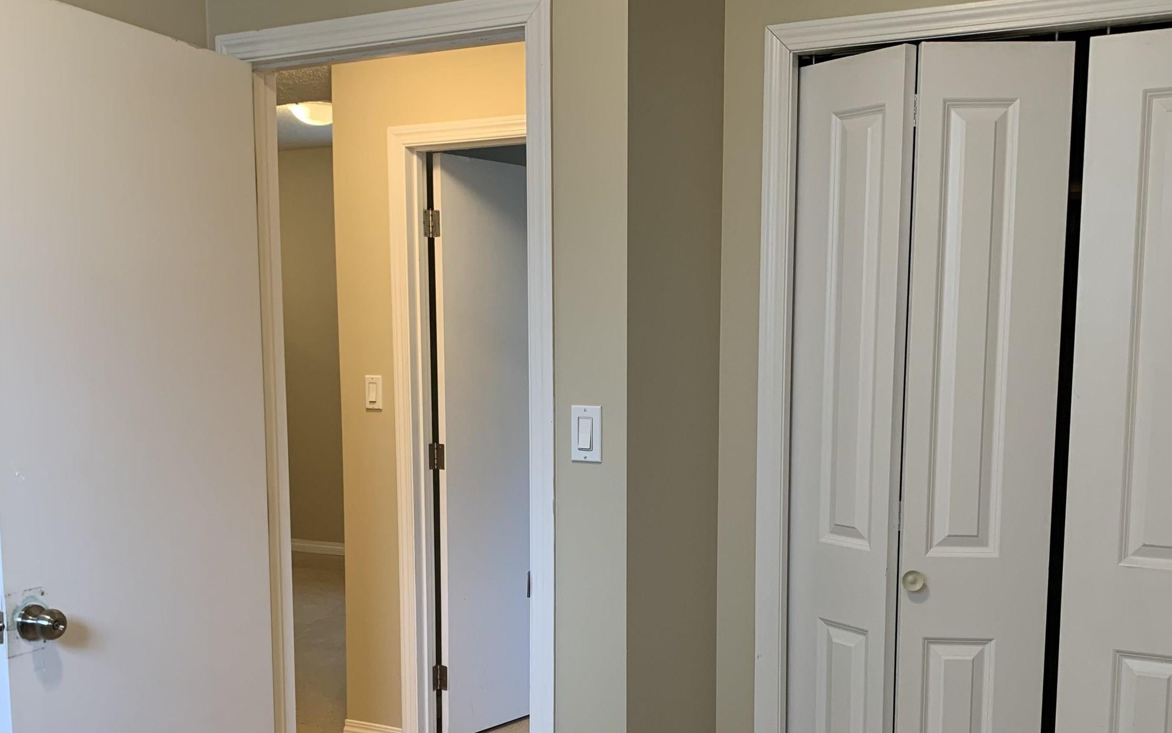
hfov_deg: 51.5
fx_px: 1214
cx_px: 635
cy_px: 499
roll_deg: +0.0
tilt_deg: -7.0
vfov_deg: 33.2
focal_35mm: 38
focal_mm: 4.25
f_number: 1.8
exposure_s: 1/60
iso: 125
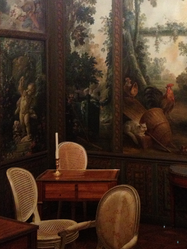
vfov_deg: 28.8
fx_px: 483
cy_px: 86
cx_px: 150
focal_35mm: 67
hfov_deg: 21.6
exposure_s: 1/15
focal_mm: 4.28
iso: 500
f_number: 2.4
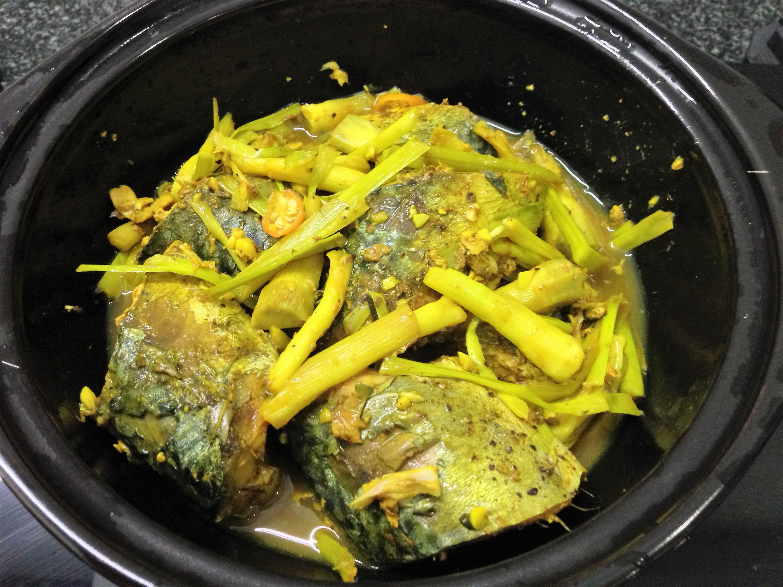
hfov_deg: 55.4
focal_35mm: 33
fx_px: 746
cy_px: 294
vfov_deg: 42.9
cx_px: 392
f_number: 2.4
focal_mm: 4.12
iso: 320
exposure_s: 1/15
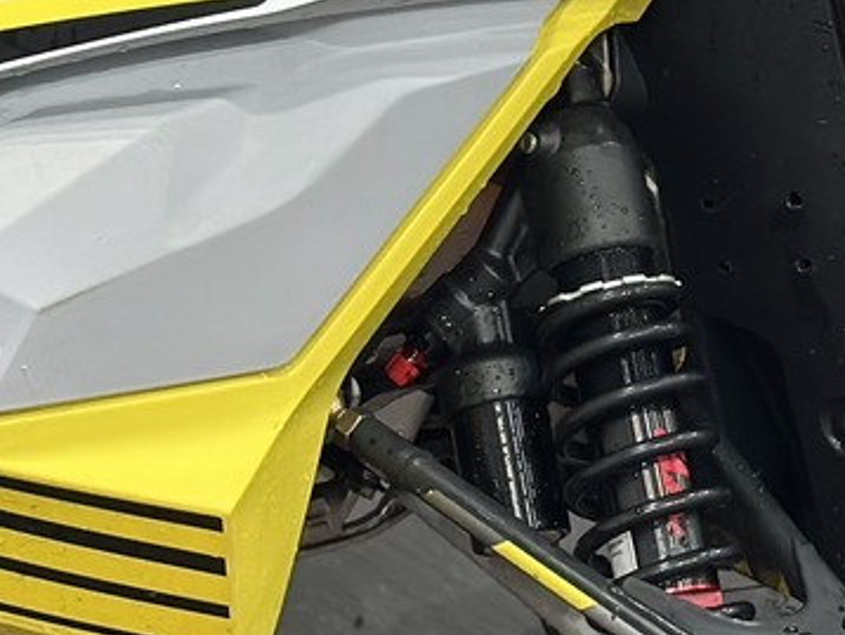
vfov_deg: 7.6
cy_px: -198
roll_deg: +0.1
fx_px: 4714
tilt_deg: -17.1
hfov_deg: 10.1
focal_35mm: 193
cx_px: 944
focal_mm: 6.86
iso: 80
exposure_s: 1/100
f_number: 1.78
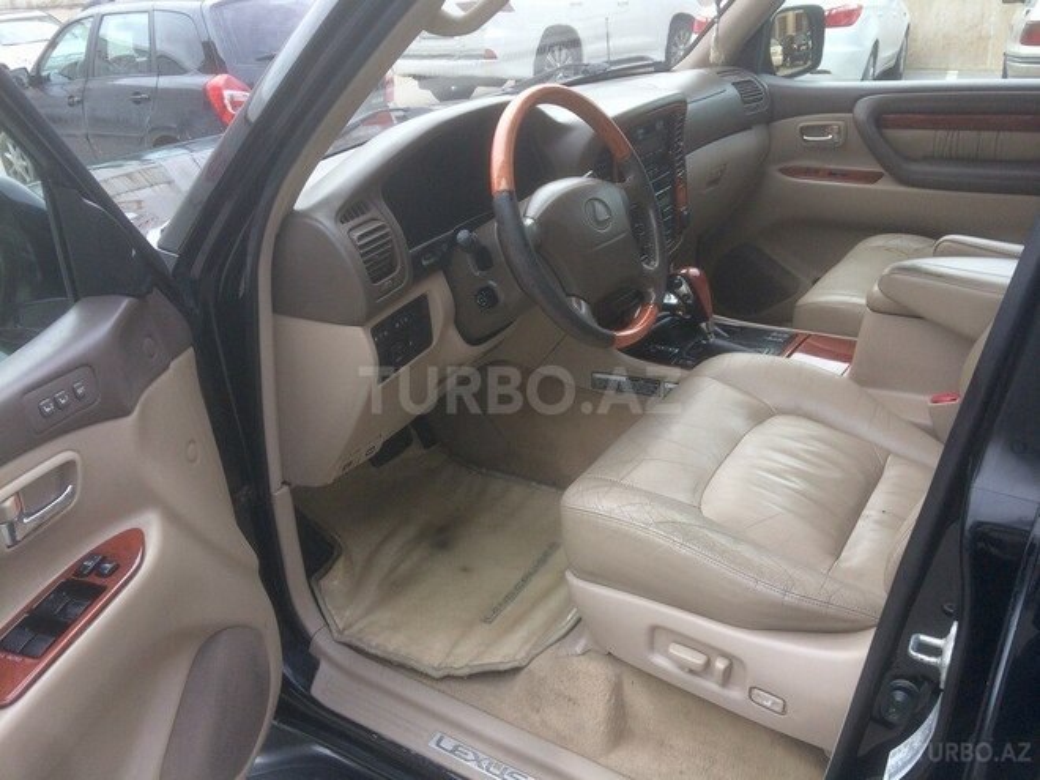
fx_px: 871
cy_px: 390
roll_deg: +5.6
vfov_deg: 48.2
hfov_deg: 61.7
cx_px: 520
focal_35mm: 29
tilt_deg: -19.8
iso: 32
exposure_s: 1/201
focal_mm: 4.15
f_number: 2.2
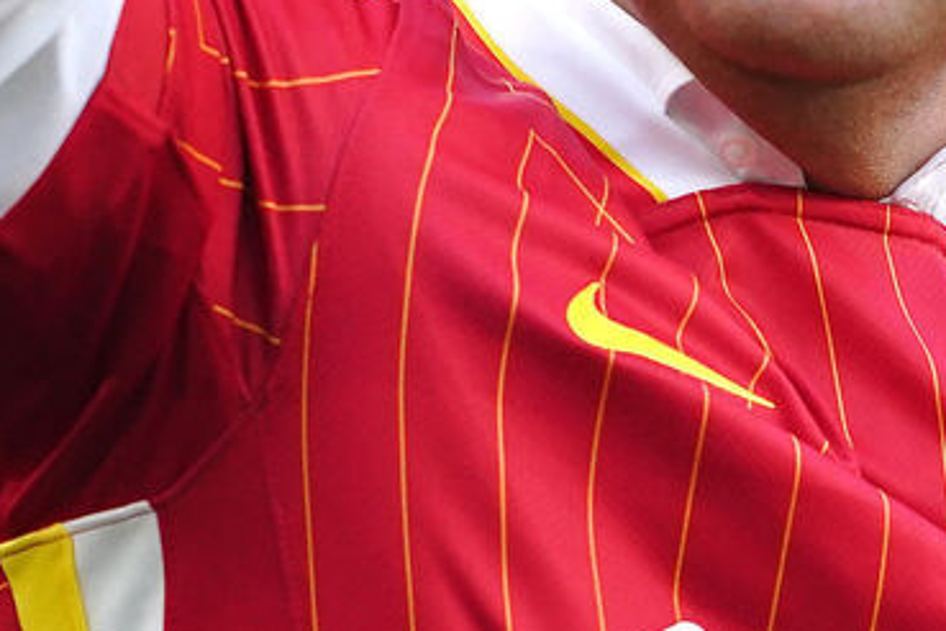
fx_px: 57018
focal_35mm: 2170
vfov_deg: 0.6
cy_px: -4
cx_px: 874
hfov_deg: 1.0
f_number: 2.8
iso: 2000
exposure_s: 1/2500
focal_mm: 400
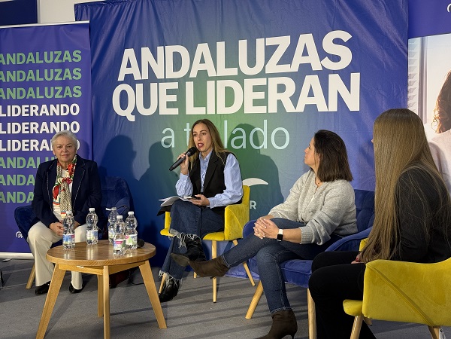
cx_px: 226
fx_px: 625
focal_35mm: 48
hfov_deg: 39.7
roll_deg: +0.0
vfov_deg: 30.3
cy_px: 170
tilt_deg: -3.6
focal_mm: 6.76
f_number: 1.78
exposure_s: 1/51
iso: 50
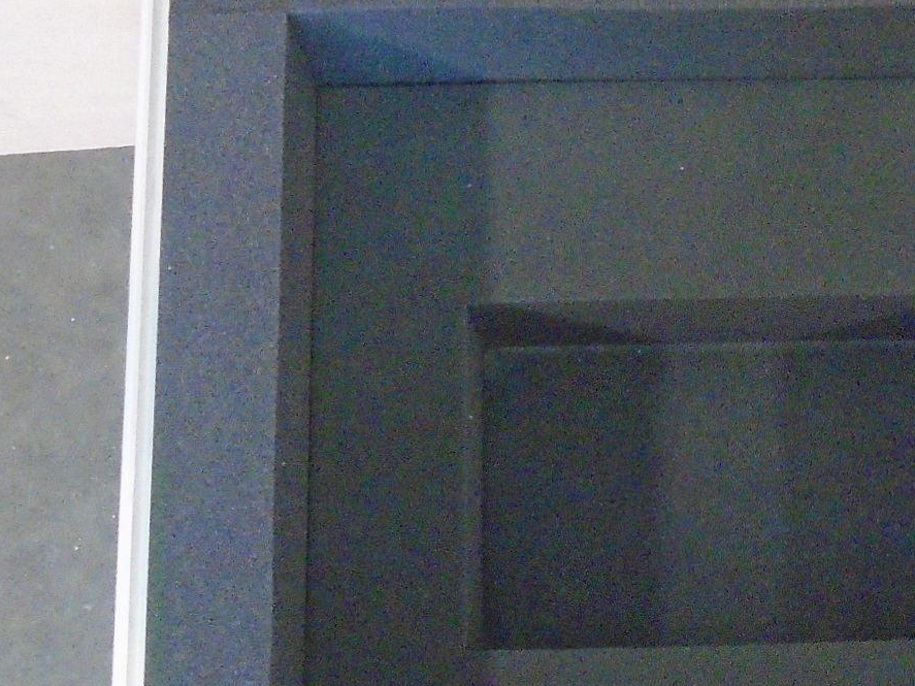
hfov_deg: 25.1
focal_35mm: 76
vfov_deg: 19.3
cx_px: 781
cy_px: 494
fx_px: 2009
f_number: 3.2
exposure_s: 1/20
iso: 800
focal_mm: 4.6
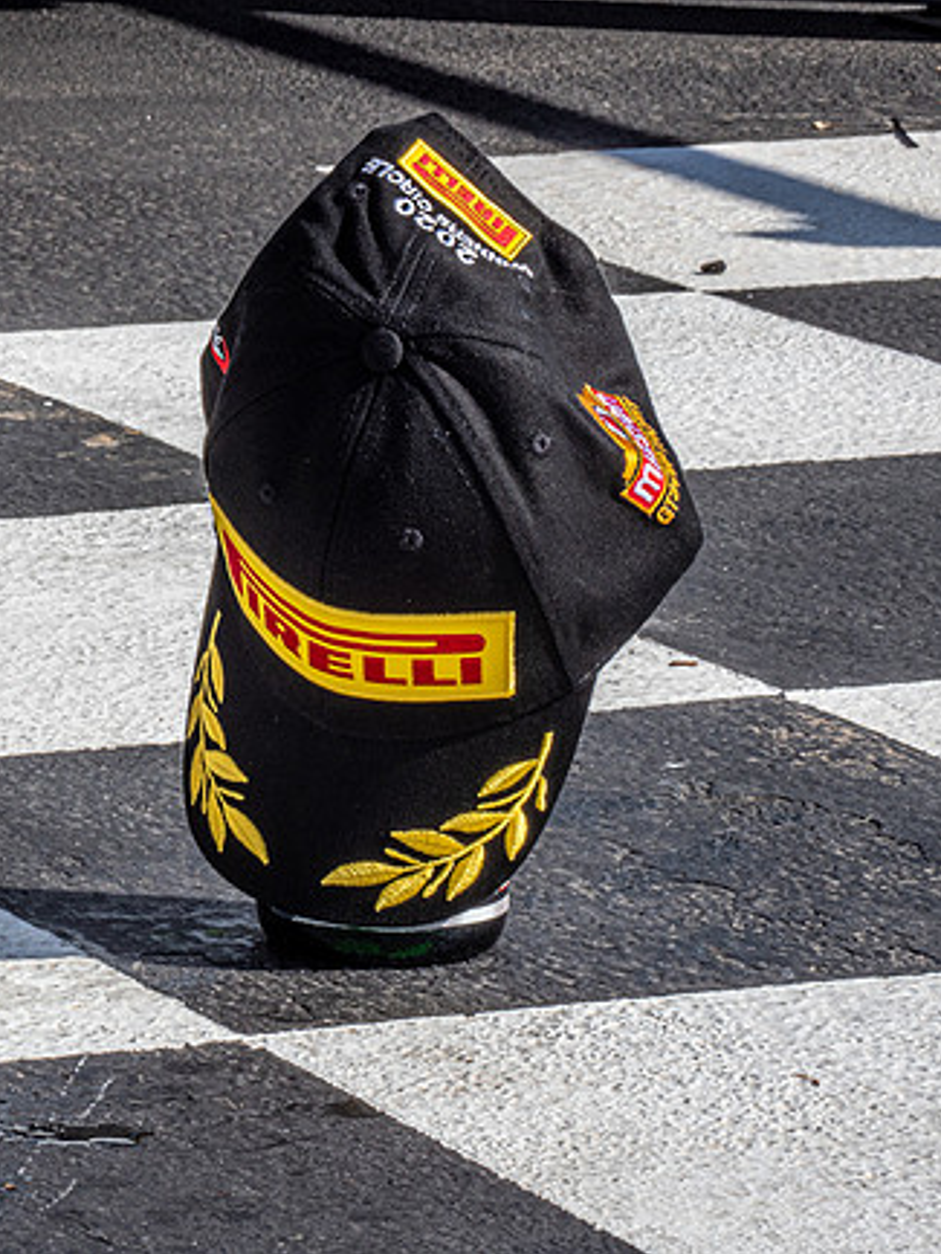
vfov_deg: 7.4
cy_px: 627
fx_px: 9709
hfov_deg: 5.5
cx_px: 107
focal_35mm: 268
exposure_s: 1/80
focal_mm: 100
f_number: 22
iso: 200
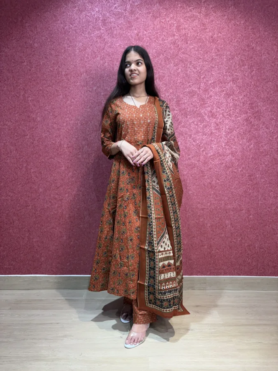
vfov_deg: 67.3
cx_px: 139
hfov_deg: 53.1
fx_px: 278
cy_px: 186
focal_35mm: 26
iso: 40
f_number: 1.6
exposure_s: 1/100
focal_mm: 5.96
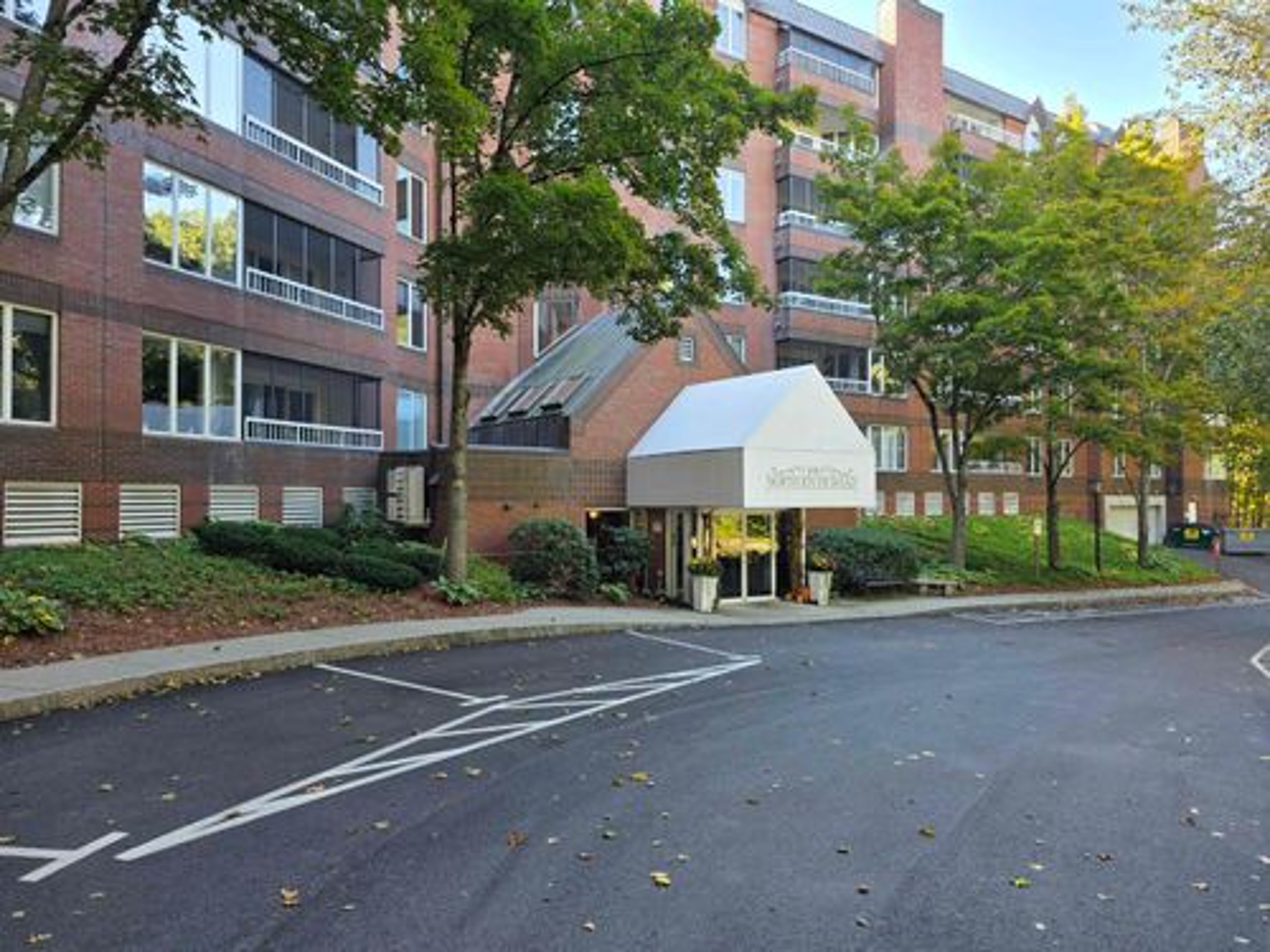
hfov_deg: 73.9
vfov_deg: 58.9
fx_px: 844
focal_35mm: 23
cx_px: 635
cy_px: 476
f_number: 1.7
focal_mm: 6.25
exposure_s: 1/180
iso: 64
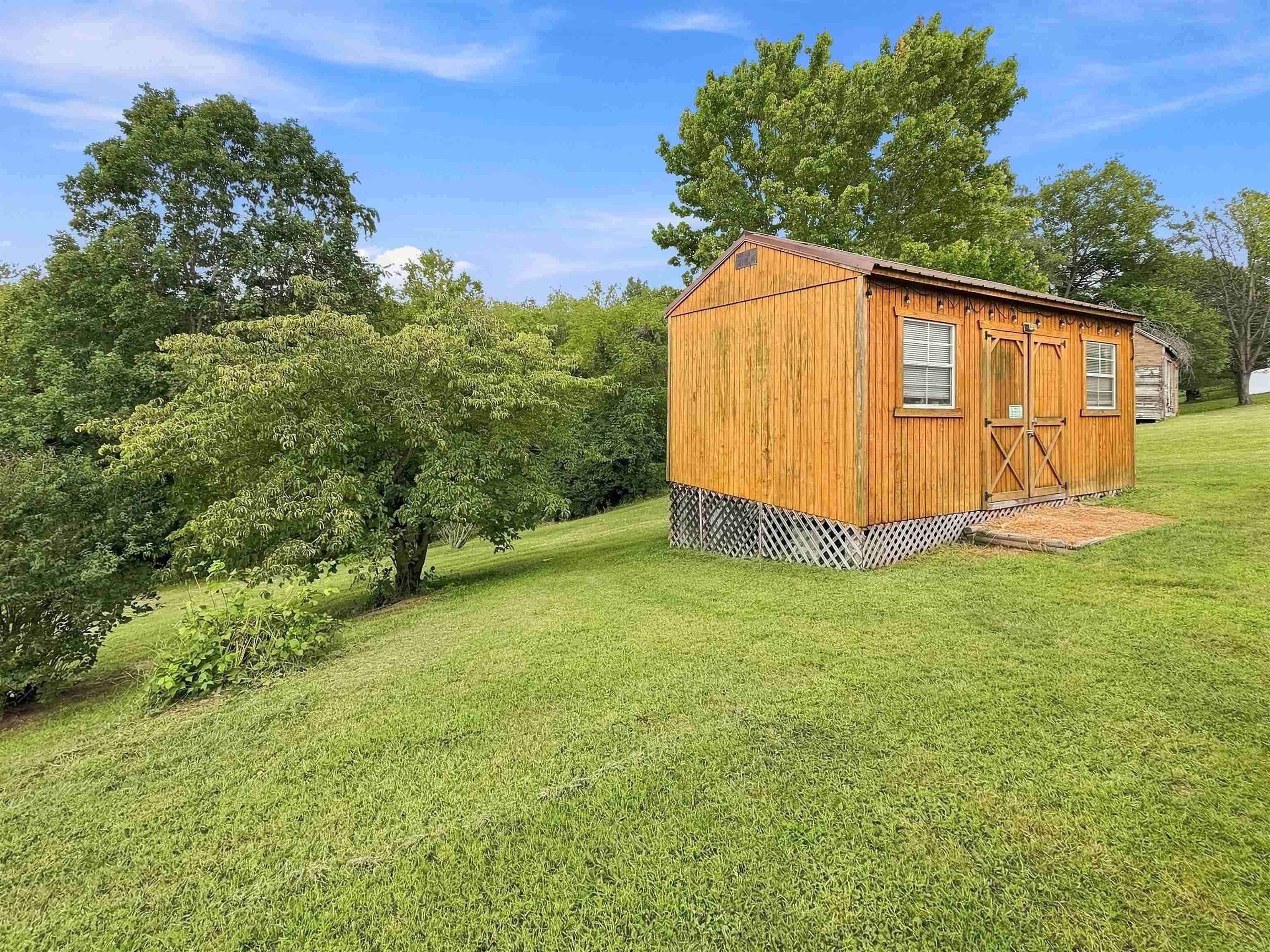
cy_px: 476
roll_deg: -0.6
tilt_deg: -6.6
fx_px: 514
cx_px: 635
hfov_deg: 102.1
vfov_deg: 85.7
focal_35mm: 14
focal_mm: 2.2
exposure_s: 1/502
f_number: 2.2
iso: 64
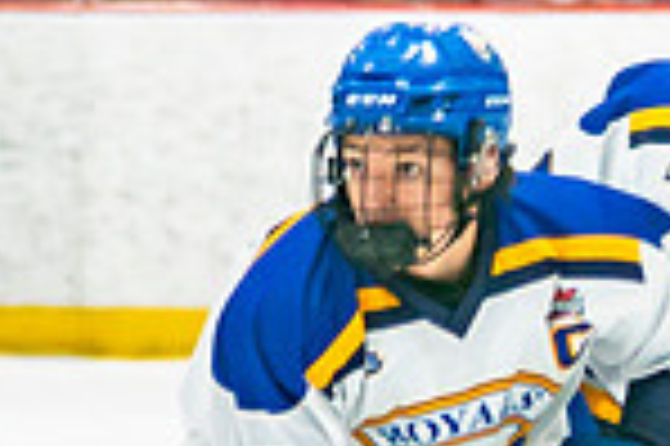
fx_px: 20041
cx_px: 103
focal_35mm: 1078
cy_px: 863
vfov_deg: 1.3
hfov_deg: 1.9
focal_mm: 140
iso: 320
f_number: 2.8
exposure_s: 1/640
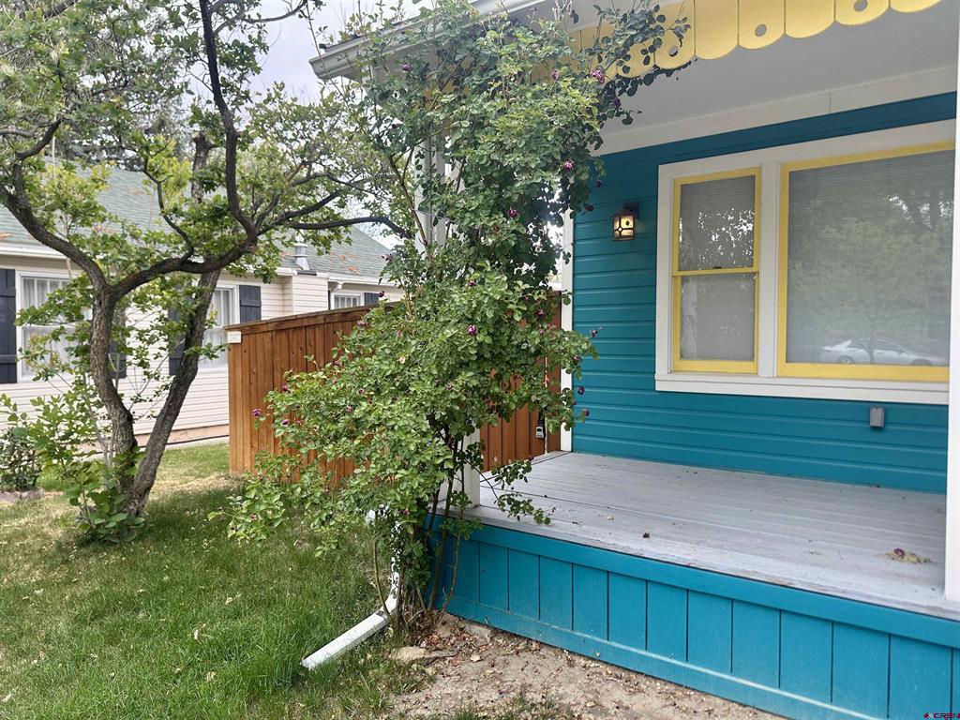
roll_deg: -0.1
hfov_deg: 71.6
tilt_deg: -2.6
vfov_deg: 56.8
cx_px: 480
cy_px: 360
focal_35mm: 24
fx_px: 666
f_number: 1.78
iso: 80
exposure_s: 1/349
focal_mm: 6.86
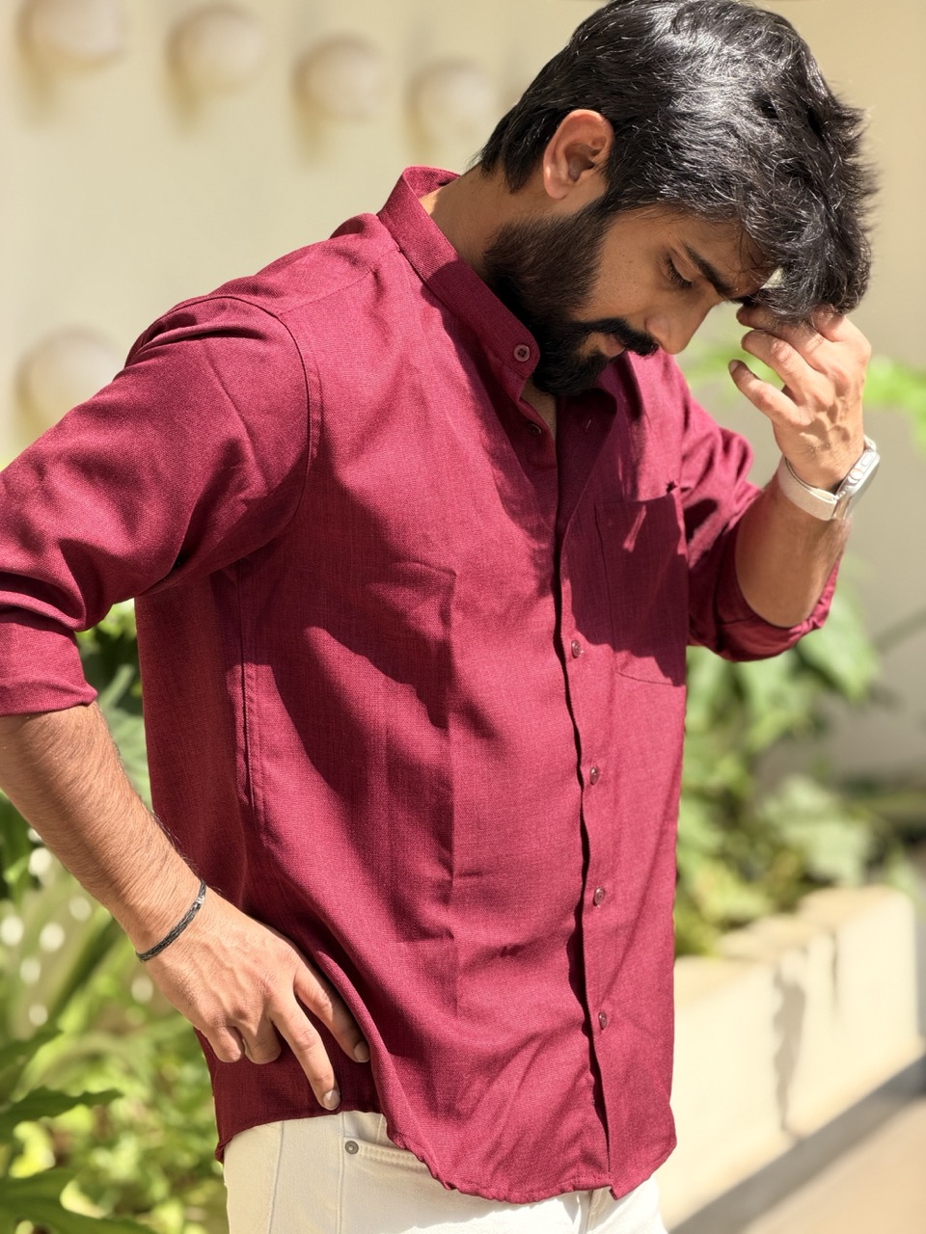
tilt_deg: -4.2
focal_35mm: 100
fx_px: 3567
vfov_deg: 19.6
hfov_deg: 14.8
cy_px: 617
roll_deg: -1.7
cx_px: 463
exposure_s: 1/223
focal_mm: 16.89
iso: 64
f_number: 2.8
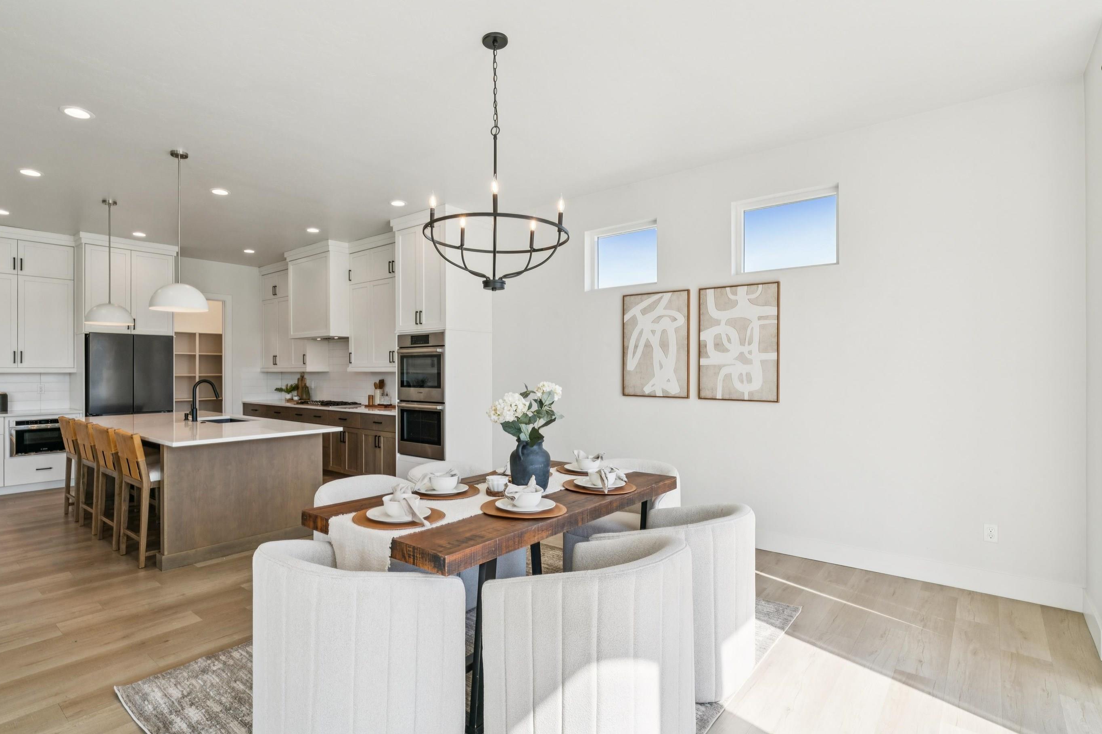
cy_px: 373
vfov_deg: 67.0
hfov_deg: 89.4
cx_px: 498
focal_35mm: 18
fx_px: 554
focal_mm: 16.1
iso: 400
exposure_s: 1/60
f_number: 13
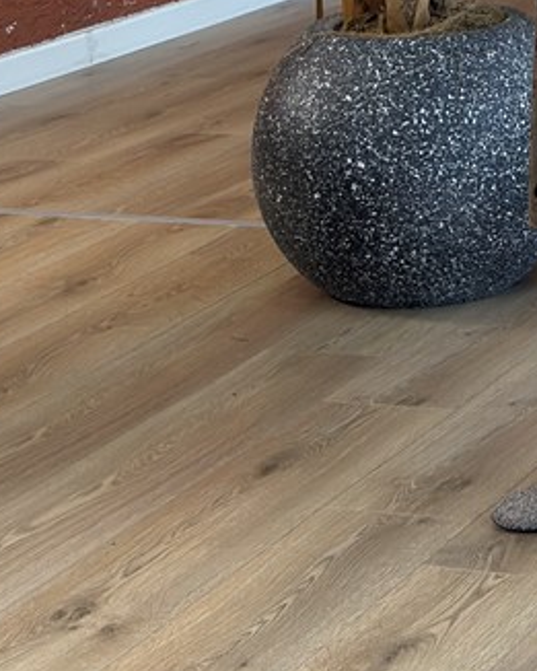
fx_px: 2661
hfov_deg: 11.2
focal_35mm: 134
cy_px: -463
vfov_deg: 13.2
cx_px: 726
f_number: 1.78
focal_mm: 6.76
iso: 160
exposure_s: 1/129
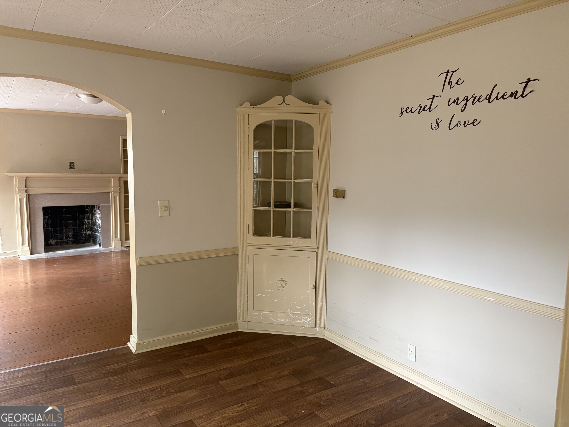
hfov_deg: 67.3
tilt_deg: -5.5
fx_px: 427
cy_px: 214
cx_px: 284
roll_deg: -0.4
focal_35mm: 26
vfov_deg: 53.1
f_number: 1.6
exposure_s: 1/60
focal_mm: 5.96
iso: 250
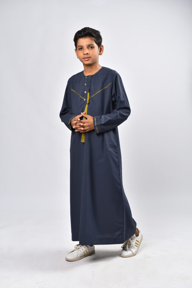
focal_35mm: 50
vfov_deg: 39.6
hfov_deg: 27.0
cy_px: 144
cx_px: 96
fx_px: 400
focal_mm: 50
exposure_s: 1/200
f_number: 3.2
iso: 160
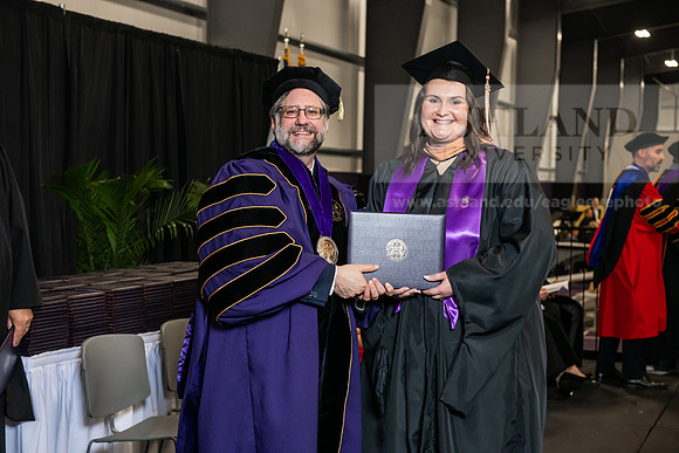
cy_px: 226
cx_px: 340
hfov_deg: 32.4
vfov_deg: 21.9
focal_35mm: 62
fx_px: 1170
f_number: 5
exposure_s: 1/200
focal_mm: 62
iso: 2000
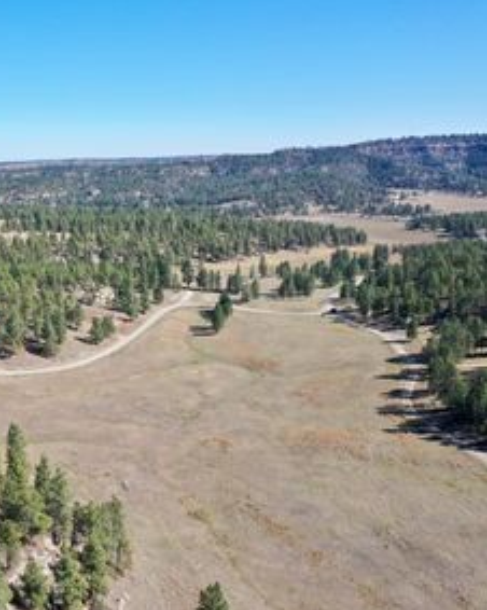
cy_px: 307
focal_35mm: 40
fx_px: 721
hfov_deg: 34.6
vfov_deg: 45.8
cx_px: 25
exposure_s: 1/320
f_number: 5.6
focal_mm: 10.26
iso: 100
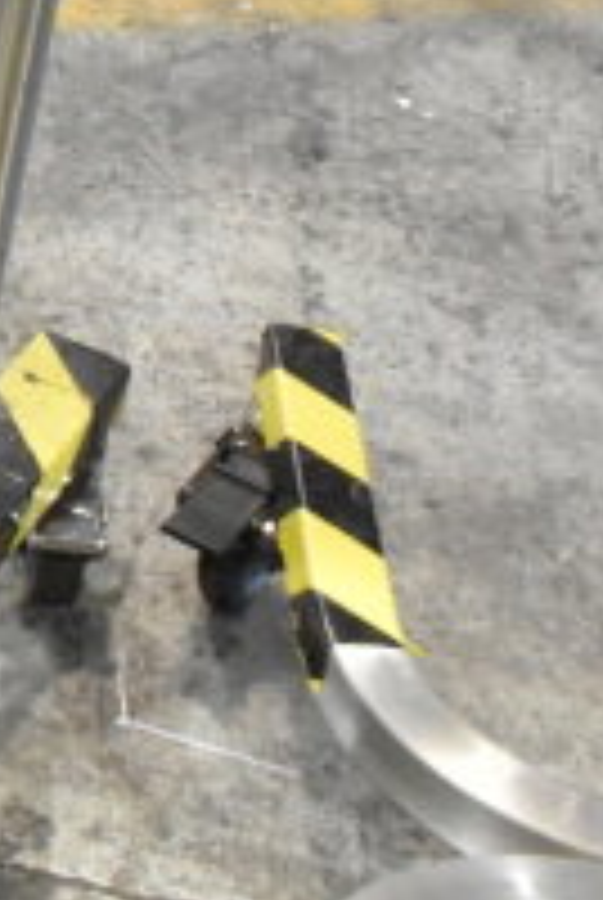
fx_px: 3430
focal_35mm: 137
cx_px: -752
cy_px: -524
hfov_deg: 9.2
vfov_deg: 13.9
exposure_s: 1/250
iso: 6400
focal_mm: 20
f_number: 8
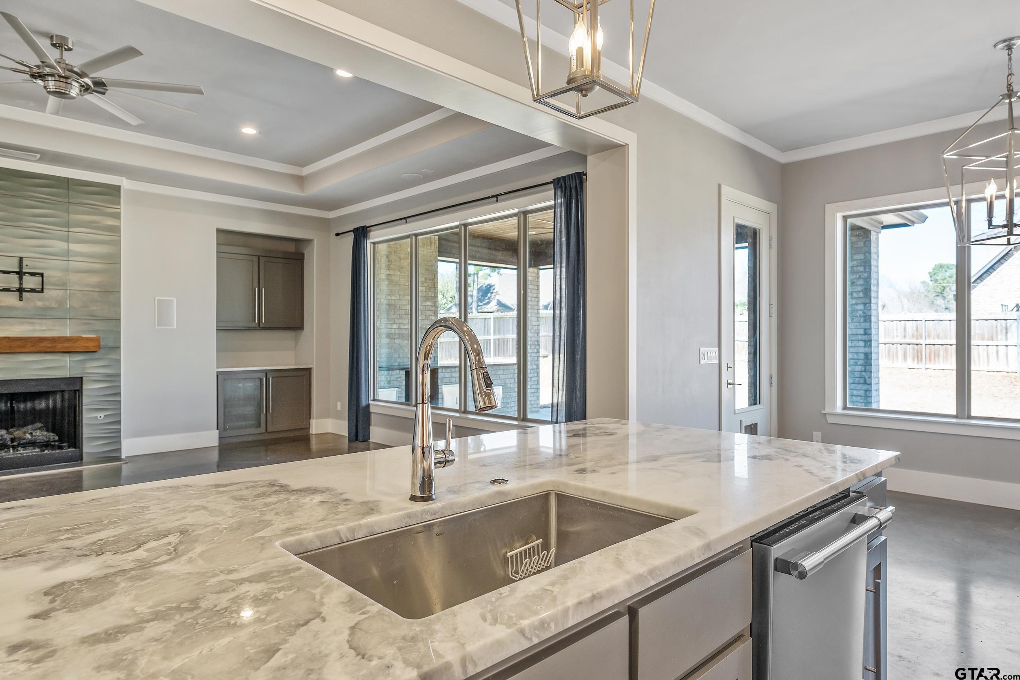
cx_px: 510
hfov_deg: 78.6
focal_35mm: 22
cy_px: 340
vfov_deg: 57.2
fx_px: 623
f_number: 8
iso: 800
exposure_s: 1/30
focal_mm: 22
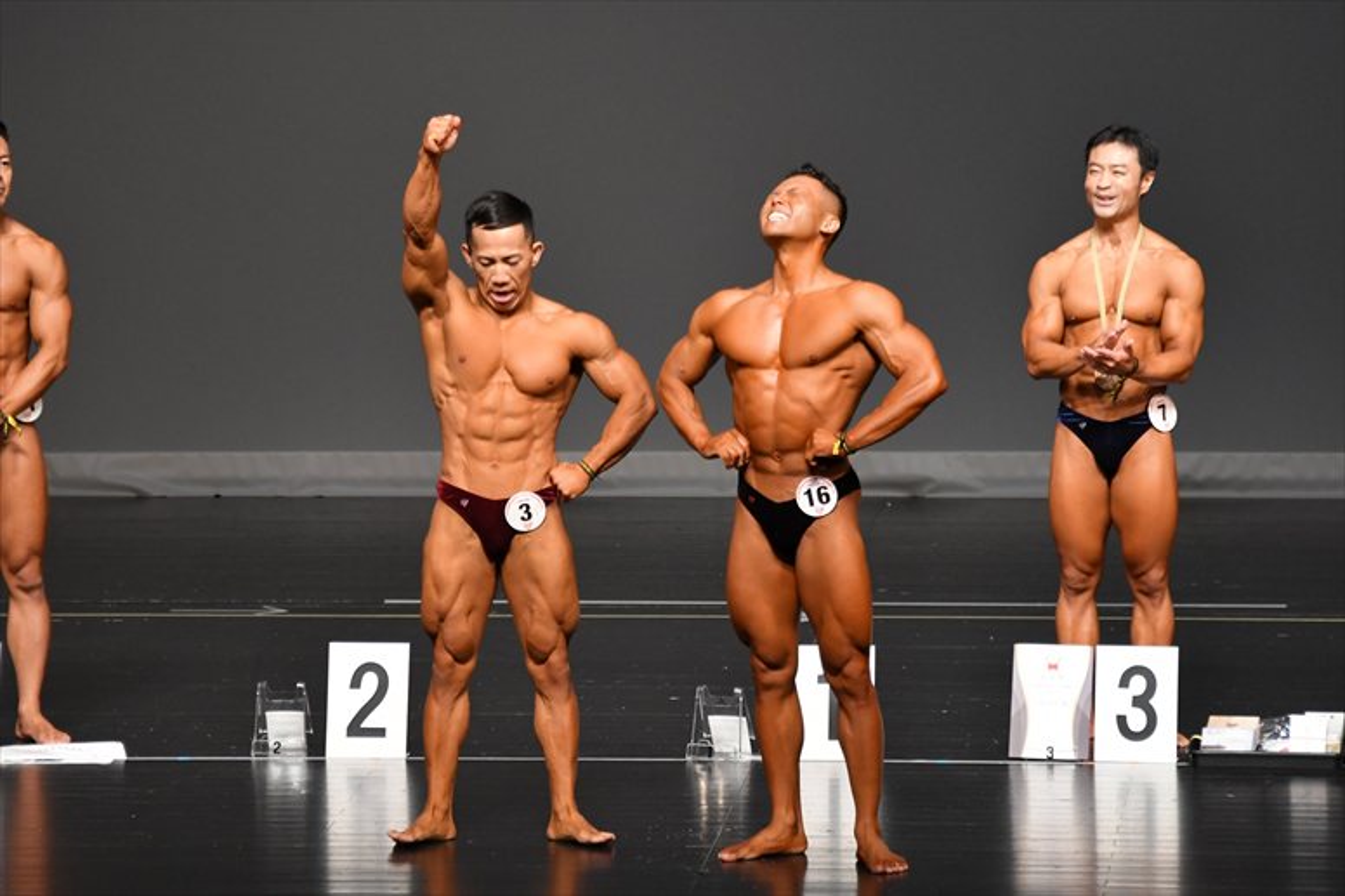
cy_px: 448
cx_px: 672
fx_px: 11203
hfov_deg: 6.9
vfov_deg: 4.6
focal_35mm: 300
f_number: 5.6
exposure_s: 1/400
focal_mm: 200
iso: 2500
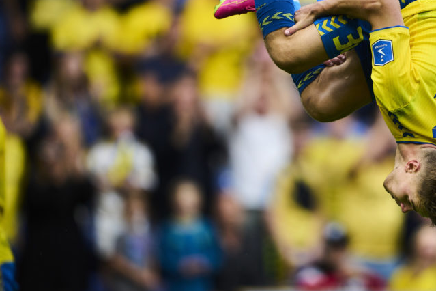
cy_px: 116
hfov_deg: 3.2
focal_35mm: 641
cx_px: 312
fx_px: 7763
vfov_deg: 2.1
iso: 1000
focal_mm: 400
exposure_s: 1/3200
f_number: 2.8
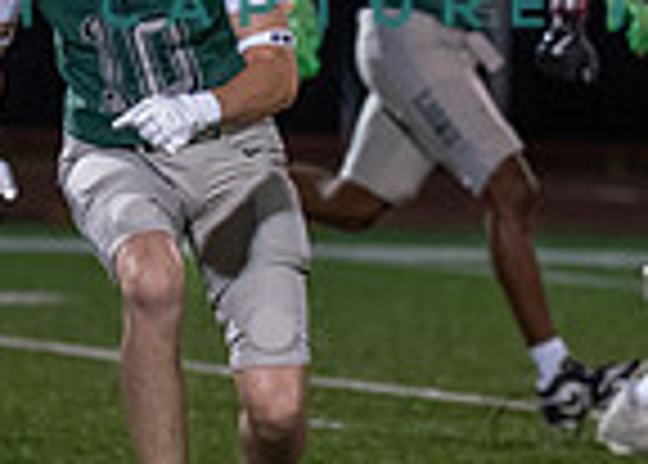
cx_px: 98
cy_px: 63
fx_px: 14656
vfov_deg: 1.8
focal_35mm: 796
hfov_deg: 2.5
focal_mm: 135
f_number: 2.8
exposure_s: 1/1000
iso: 2500
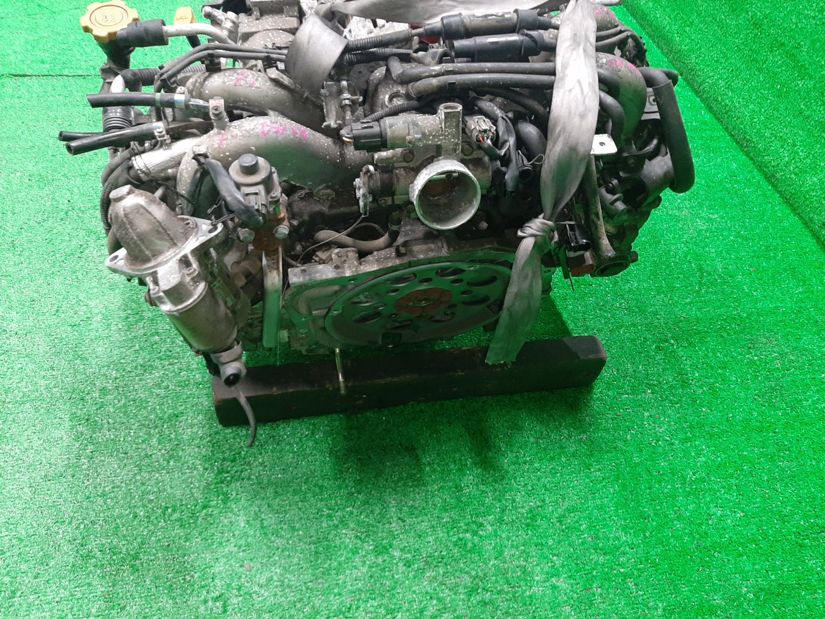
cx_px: 412
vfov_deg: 53.1
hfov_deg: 67.3
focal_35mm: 26
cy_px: 310
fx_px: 620
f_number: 1.7
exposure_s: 1/33
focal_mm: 3.93
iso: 219
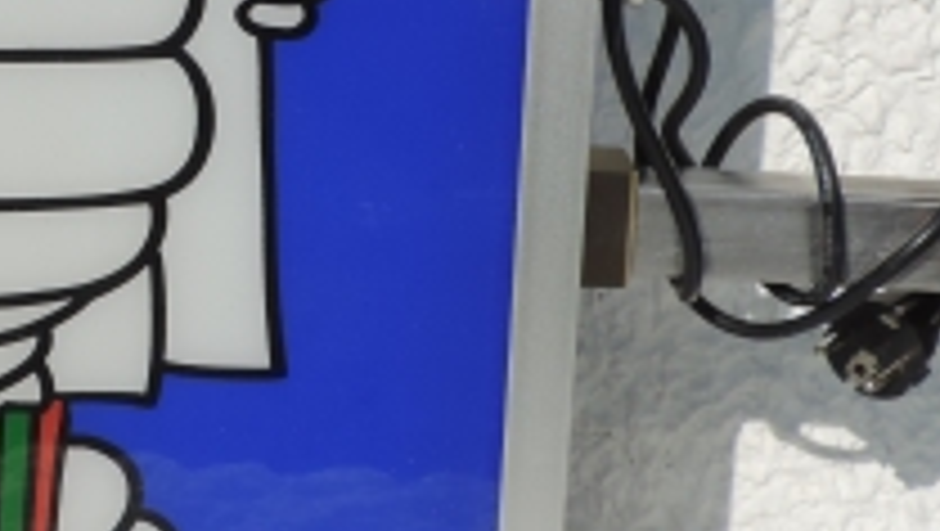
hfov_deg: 26.5
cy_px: 153
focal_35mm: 75
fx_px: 1871
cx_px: -27
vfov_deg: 16.1
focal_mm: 4.3
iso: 80
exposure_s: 1/1250
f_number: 4.2
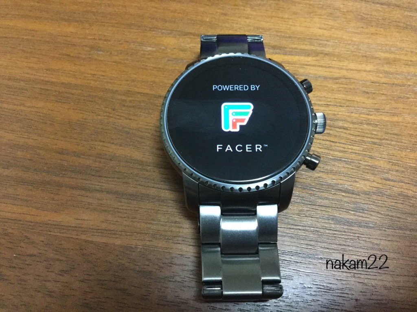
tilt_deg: -67.3
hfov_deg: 58.4
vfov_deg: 45.4
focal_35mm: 31
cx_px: 208
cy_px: 156
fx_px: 373
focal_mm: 3.3
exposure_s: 1/15
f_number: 2.4
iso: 320
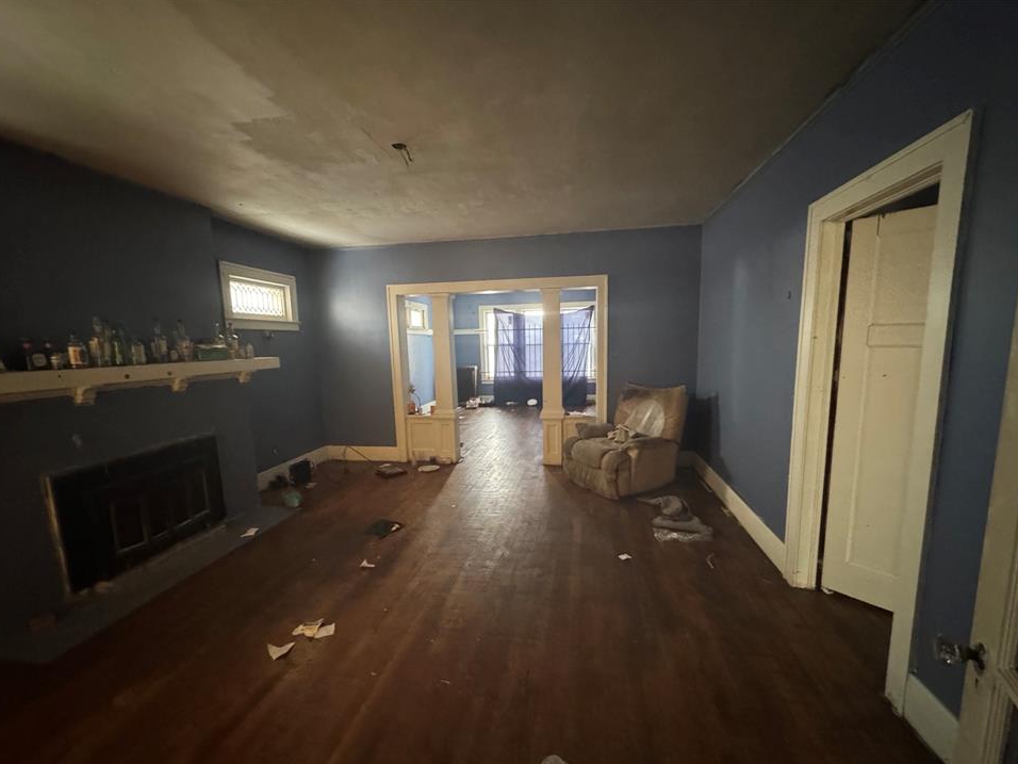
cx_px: 518
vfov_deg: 81.7
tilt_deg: -11.1
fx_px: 441
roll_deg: +0.8
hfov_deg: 98.2
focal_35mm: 15
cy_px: 405
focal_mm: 2.22
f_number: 2.2
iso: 1250
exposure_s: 1/40
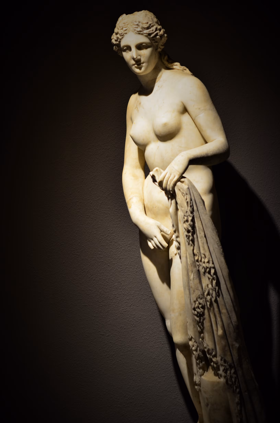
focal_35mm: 75
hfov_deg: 18.1
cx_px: 140
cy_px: 212
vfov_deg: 27.0
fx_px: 879
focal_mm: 50
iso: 320
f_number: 2.5
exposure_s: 1/40
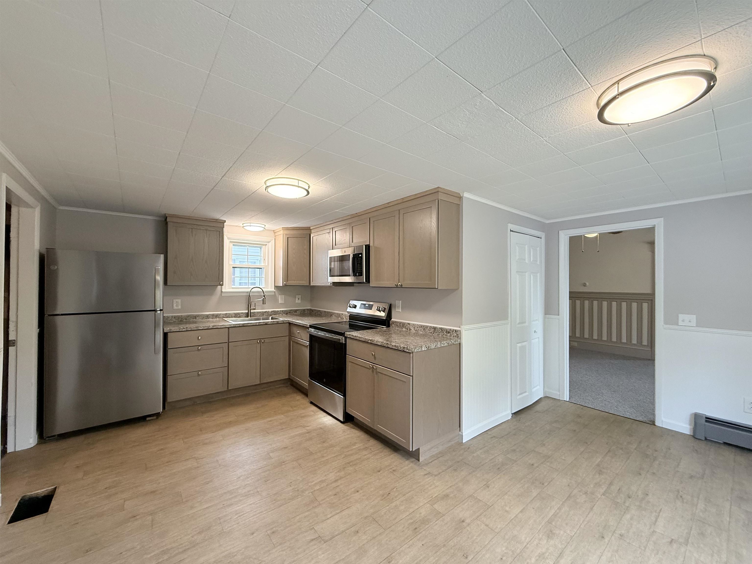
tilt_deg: +1.9
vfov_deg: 85.7
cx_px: 376
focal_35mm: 14
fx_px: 304
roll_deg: -0.4
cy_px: 282
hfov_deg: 102.1
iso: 200
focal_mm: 2.22
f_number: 2.2
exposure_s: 1/120
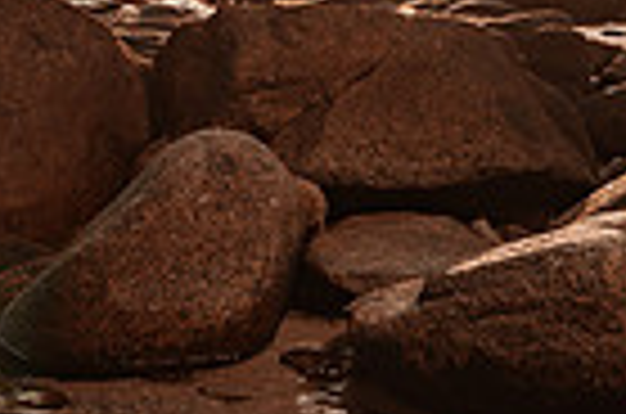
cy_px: -22
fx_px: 1770
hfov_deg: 20.0
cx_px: 189
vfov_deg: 13.1
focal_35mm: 102
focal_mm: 24
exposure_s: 1/3200
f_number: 4
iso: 100
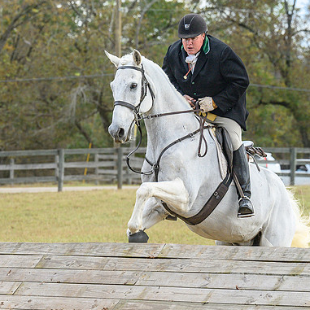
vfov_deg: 7.9
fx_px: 2239
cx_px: 71
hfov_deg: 7.9
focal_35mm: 221
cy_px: 174
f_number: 3.5
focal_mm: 90
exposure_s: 1/1000
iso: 640
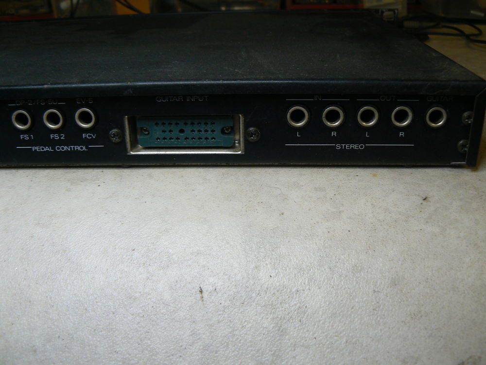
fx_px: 505
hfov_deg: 51.4
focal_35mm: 36
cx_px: 243
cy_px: 182
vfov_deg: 39.7
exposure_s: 1/40
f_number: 2.8
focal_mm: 6
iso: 80
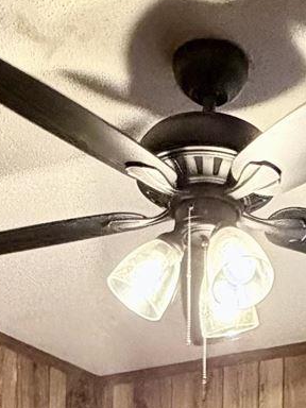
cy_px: 702
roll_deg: -0.5
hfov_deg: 17.4
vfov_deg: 18.8
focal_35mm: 84
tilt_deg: -1.1
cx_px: 239
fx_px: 990
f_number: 2.2
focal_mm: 2.22
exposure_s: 1/60
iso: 400
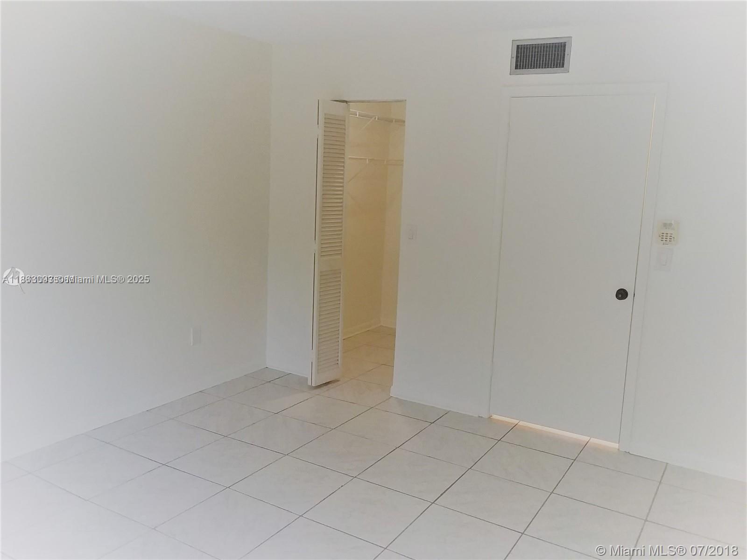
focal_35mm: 29
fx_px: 626
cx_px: 374
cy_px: 280
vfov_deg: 48.2
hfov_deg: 61.7
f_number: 1.9
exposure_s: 1/30
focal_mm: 2.47
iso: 160
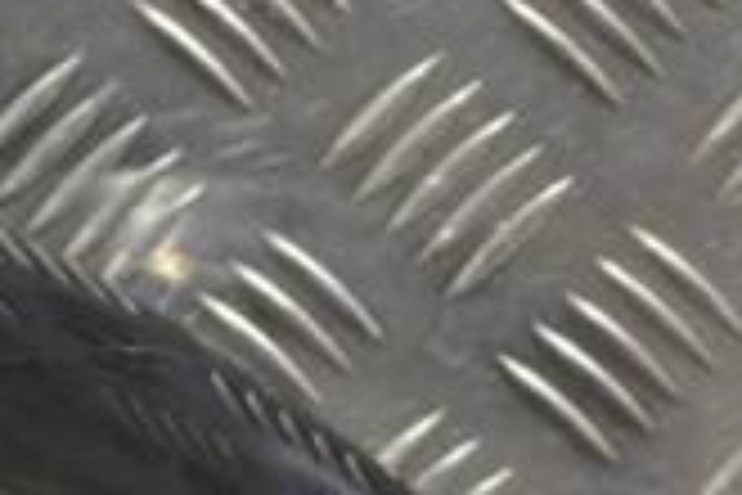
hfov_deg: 7.2
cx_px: -315
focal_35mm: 283
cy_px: 855
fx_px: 5832
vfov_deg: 4.8
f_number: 5.6
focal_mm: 52
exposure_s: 1/30
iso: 250
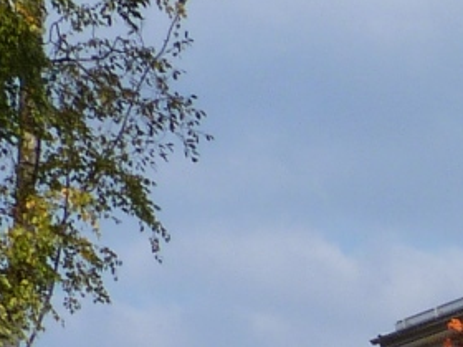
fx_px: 2581
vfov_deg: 7.1
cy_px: 912
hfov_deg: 9.0
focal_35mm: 193
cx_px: 1214
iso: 80
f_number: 5.6
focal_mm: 4.8
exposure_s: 1/200
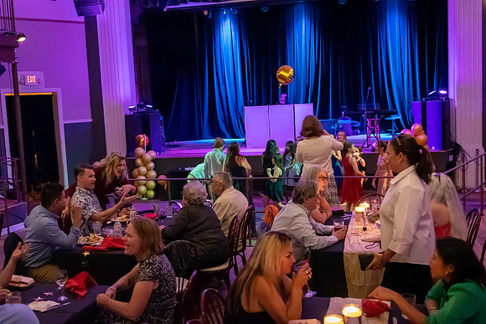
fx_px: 559
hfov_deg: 47.0
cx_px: 235
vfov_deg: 32.3
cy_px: 152
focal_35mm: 41
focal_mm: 26
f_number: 2.8
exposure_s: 1/160
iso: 16000
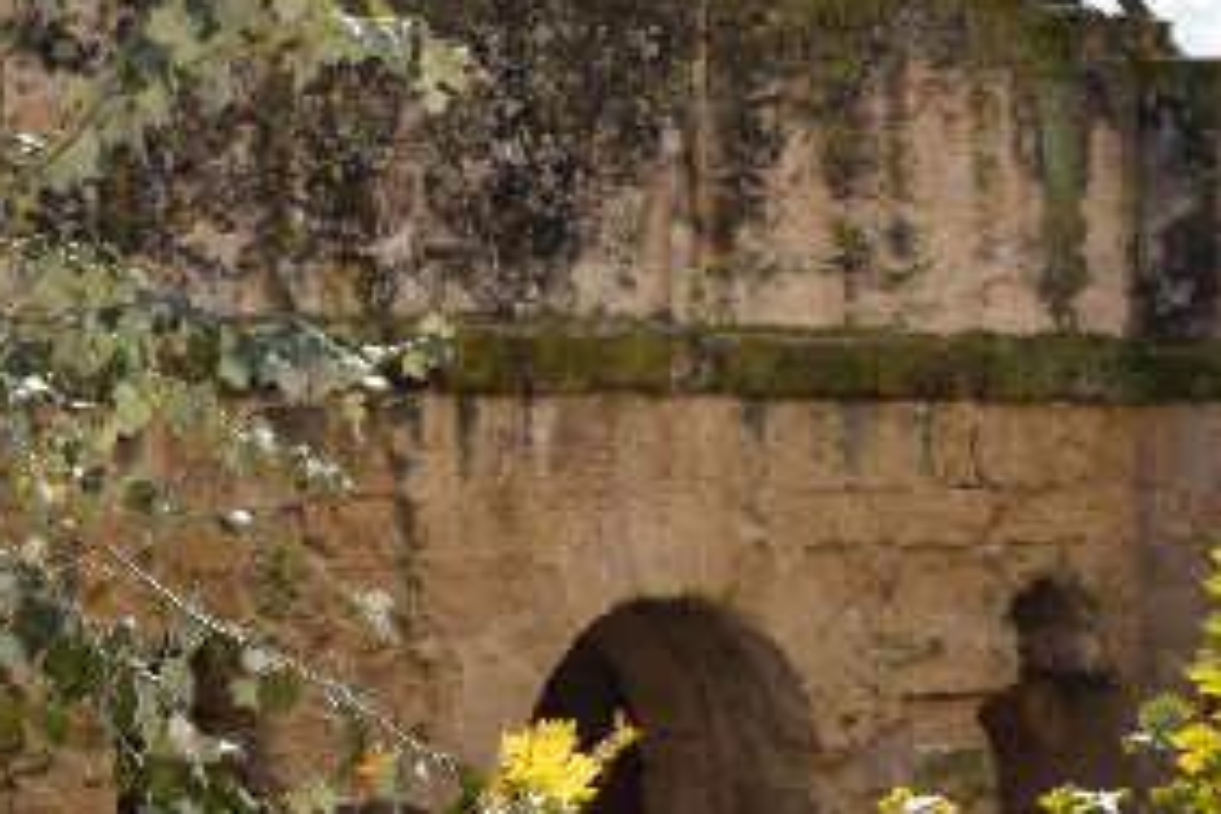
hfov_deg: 19.7
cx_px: 186
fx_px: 3459
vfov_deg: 13.4
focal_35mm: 102
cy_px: 245
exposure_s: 1/200
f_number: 10
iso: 100
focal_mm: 24
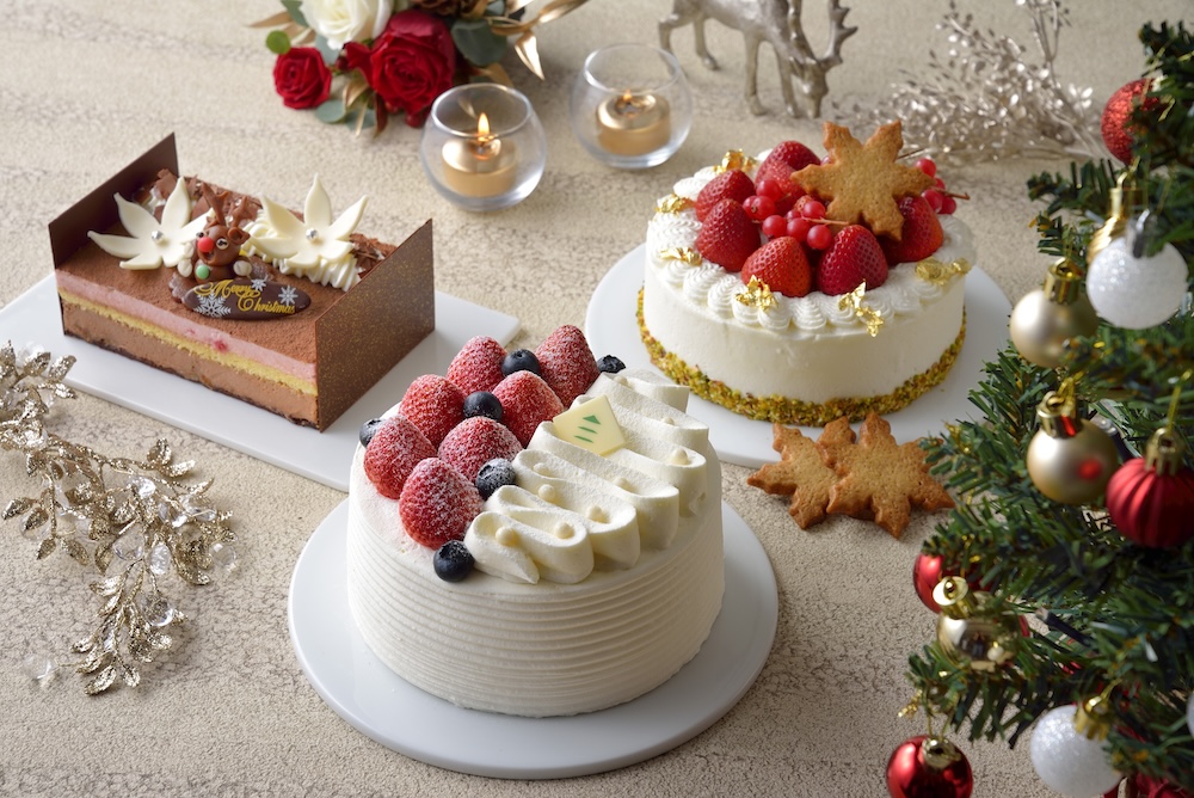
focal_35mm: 80
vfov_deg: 17.1
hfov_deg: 25.3
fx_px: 2655
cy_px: 399
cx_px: 597
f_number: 10
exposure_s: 1/80
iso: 200
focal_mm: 80
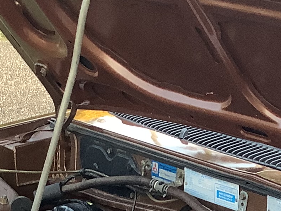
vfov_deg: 11.0
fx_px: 1039
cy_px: 350
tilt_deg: -30.1
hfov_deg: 15.3
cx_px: 231
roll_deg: +1.3
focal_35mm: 128
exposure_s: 1/50
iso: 50
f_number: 2.4
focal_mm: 3.3
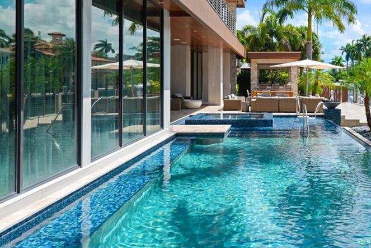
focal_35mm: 34
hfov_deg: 54.0
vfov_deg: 38.2
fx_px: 350
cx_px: 264
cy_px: 72
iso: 250
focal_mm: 22
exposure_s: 1/800
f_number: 7.1
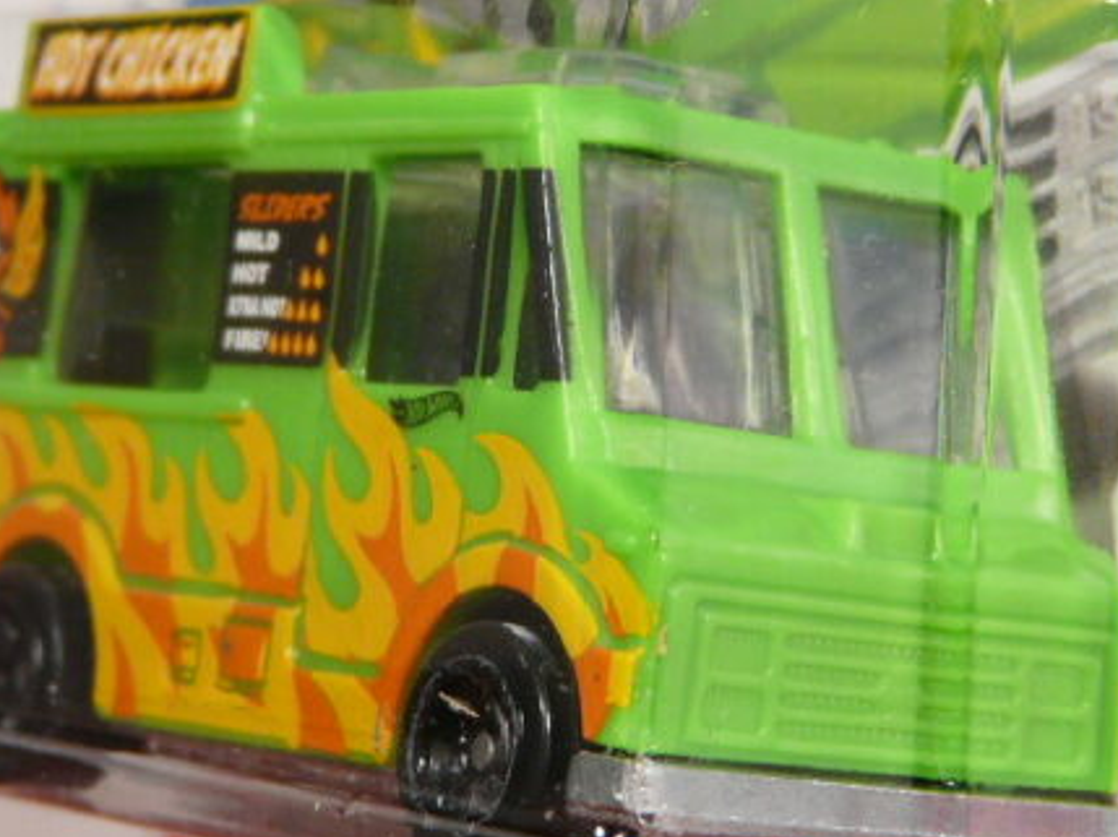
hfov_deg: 13.4
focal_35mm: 147
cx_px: 511
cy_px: 396
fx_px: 4744
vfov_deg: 10.1
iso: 160
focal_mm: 10.8
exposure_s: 1/50
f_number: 3.2
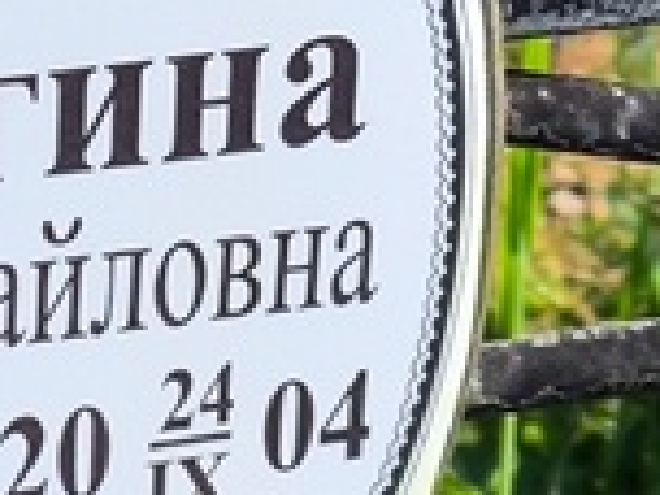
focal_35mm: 263
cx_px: -172
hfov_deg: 7.5
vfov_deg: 5.6
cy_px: 347
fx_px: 5014
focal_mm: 4.71
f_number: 1.7
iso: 50
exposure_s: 1/705
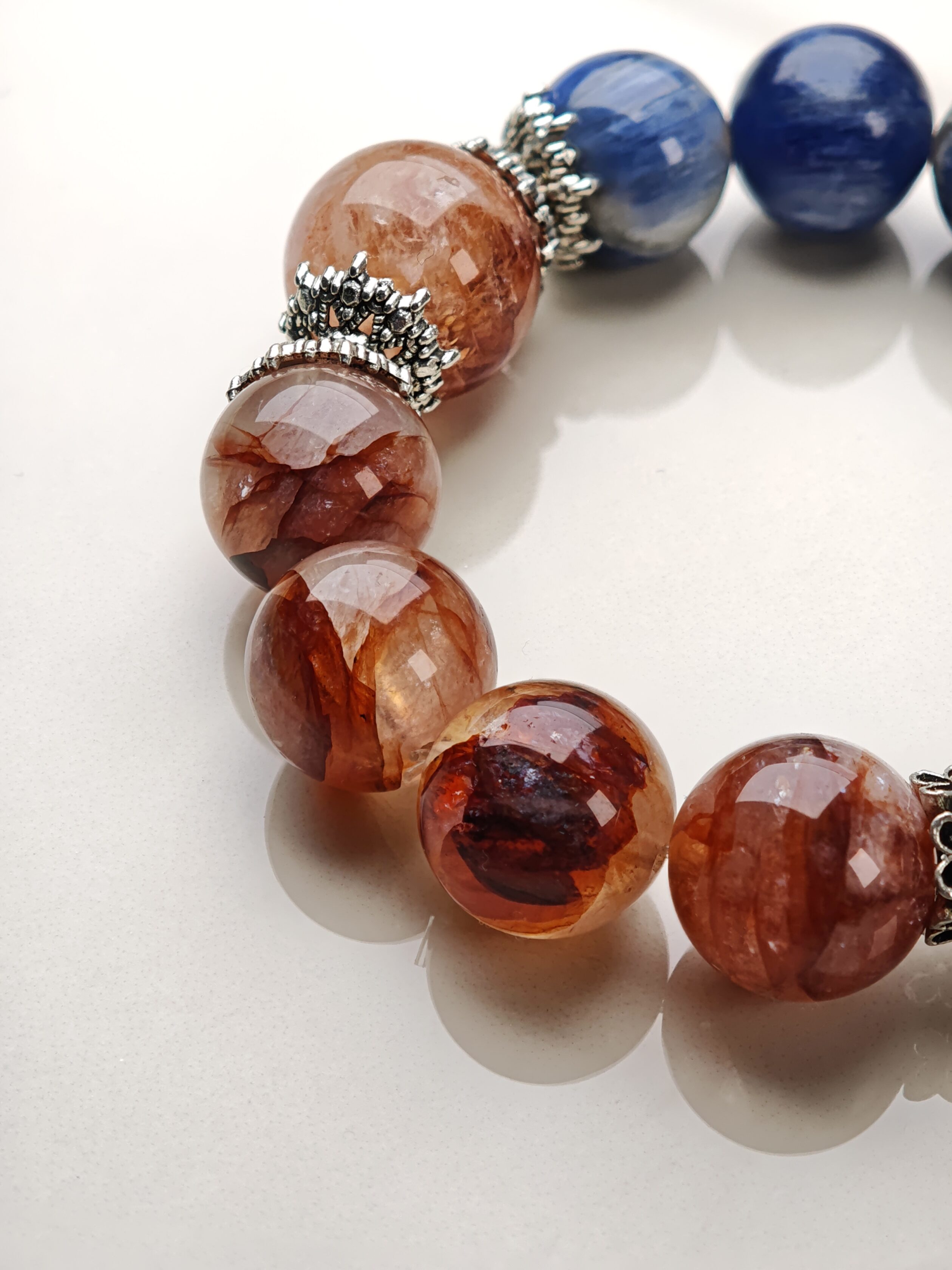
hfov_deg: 19.1
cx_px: 476
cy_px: 635
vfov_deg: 25.3
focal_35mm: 77
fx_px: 2824
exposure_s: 1/722
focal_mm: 11.5
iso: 80
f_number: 1.8
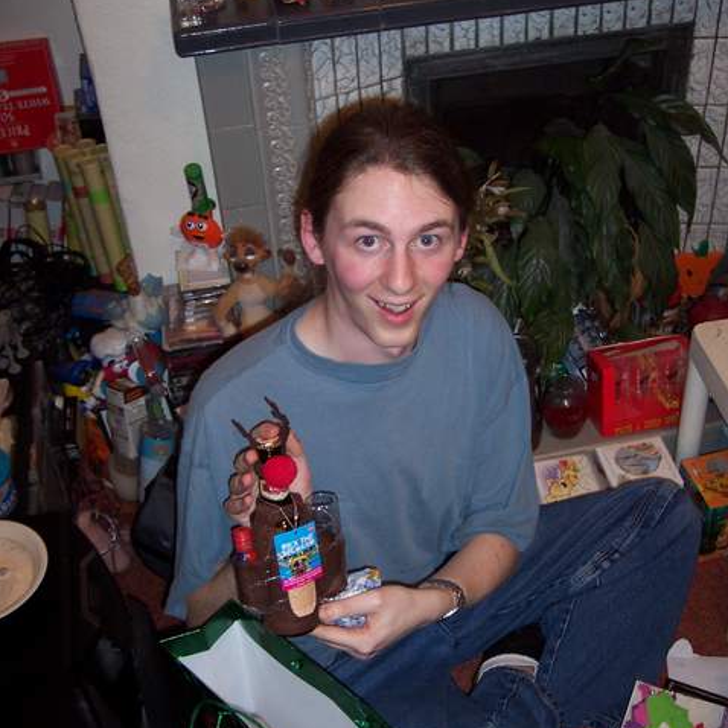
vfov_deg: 37.5
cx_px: 364
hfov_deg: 37.6
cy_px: 381
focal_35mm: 45
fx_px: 1071
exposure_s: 1/30
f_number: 2.8
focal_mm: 8
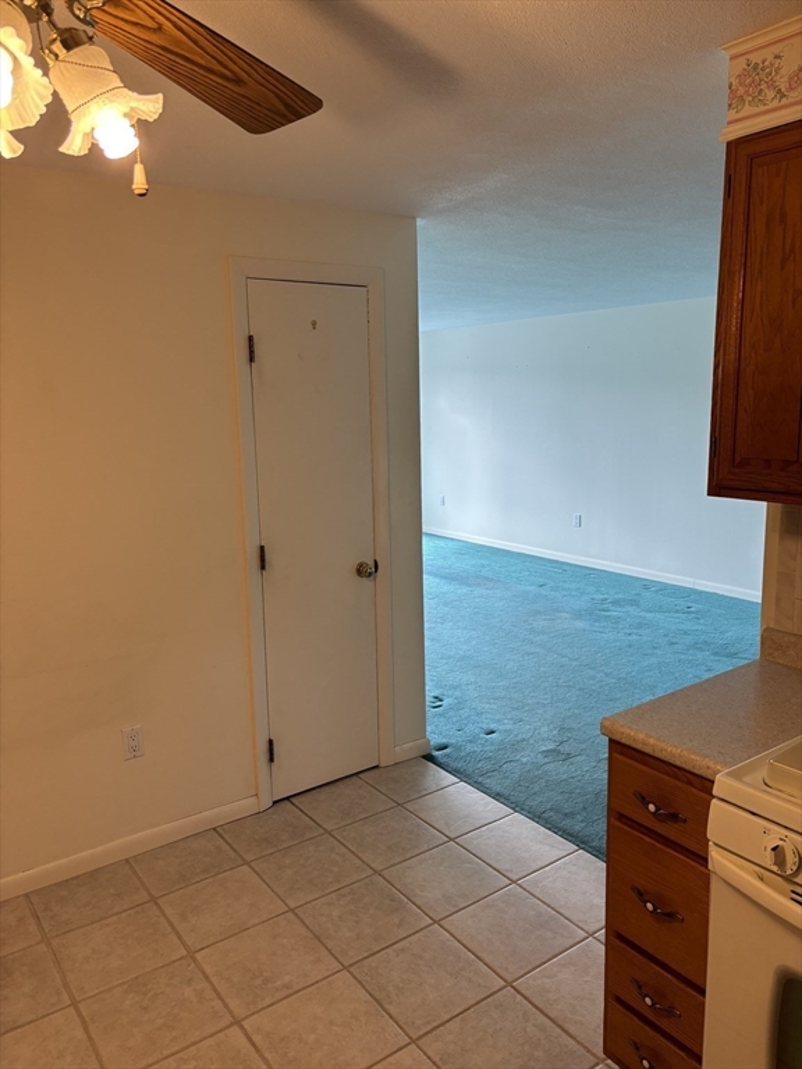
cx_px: 401
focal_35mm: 26
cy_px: 534
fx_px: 803
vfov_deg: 67.3
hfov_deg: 53.1
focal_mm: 5.96
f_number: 1.6
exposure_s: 1/120
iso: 80
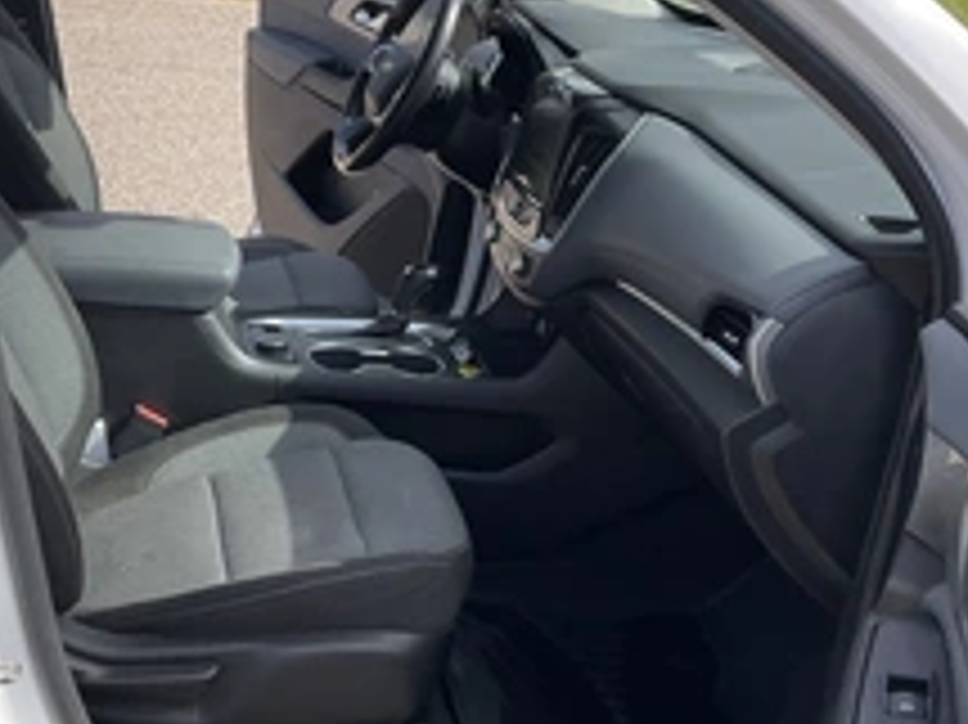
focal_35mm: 54
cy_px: 481
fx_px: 1509
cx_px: 464
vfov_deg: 26.9
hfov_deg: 35.6
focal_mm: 3
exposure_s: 1/700
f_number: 1.8
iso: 25
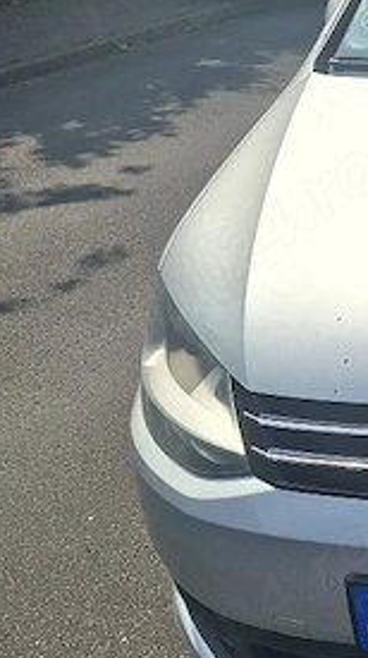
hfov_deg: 14.3
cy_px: 323
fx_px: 1271
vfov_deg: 29.0
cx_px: 688
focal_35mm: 73
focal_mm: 5.54
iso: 50
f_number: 1.8
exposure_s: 1/5000
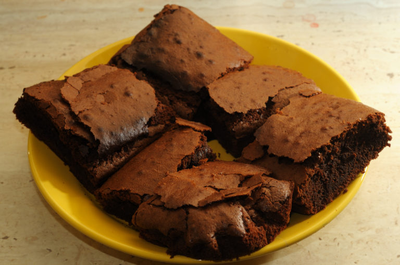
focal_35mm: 75
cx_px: 200
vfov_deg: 18.1
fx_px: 832
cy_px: 132
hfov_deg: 27.0
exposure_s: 1/125
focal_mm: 50
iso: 200
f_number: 8
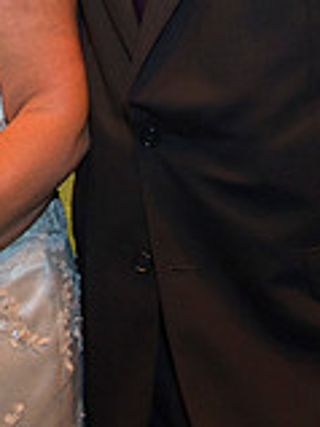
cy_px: -83
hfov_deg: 11.5
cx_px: -264
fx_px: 1469
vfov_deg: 15.9
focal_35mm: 119
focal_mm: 34
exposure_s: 1/60
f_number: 5
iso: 1600
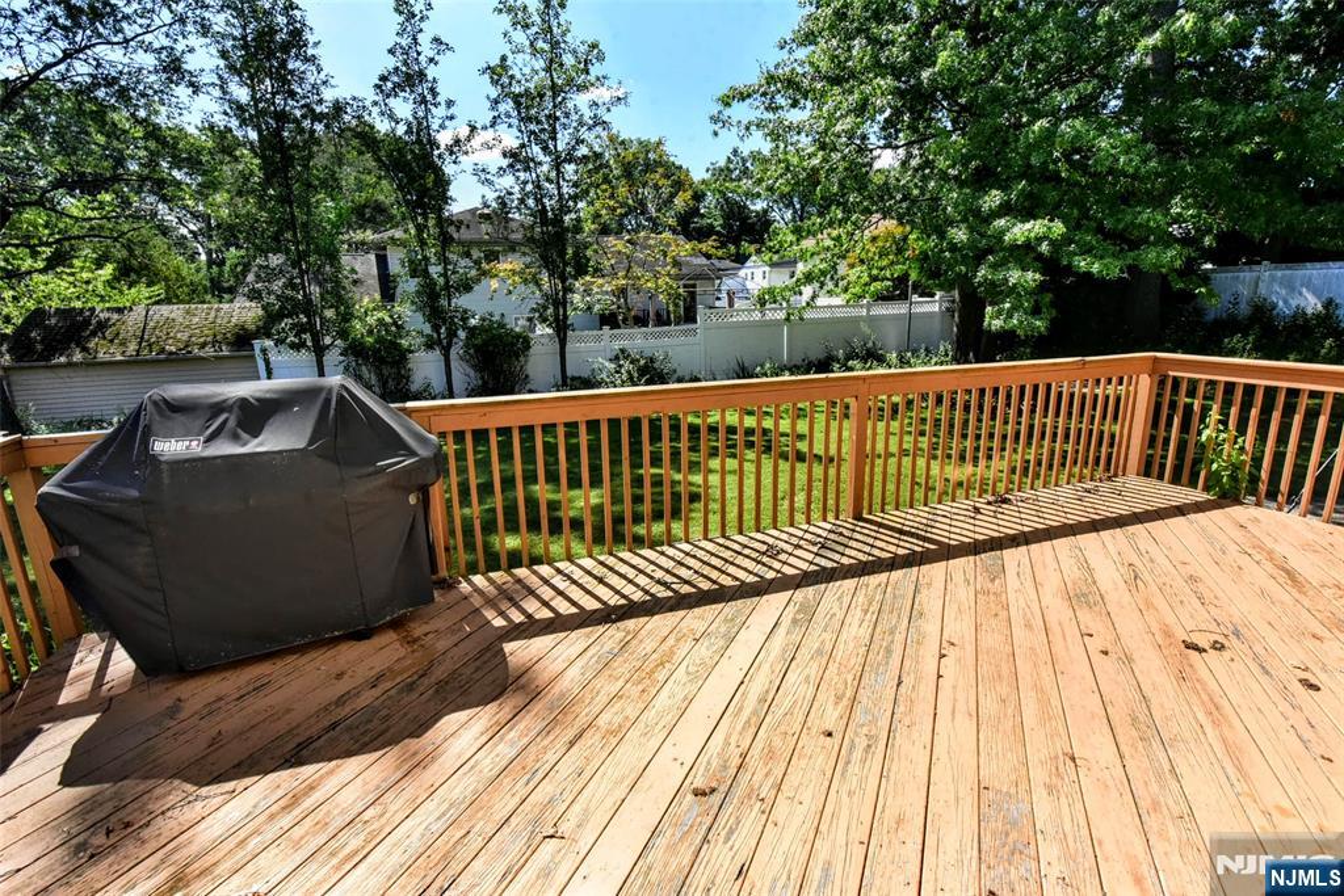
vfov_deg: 70.5
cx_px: 672
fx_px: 635
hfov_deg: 93.3
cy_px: 448
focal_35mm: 17
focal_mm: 17
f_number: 13
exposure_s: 1/4000
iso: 5000
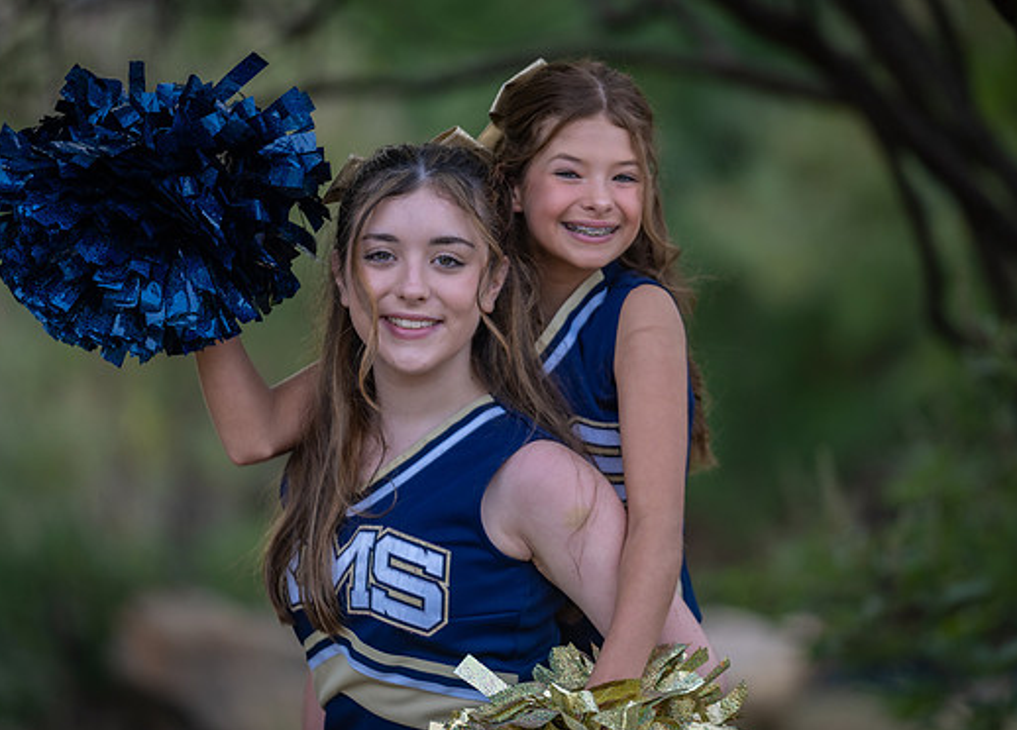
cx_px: 535
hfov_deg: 8.1
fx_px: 7205
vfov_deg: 5.8
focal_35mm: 249
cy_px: 352
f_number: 2.8
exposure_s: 1/400
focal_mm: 200
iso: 160
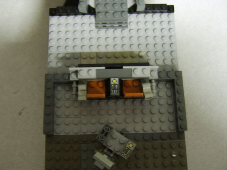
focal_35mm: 31
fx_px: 203
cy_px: 85
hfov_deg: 58.4
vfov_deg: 45.4
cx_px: 114
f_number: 2.7
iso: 71
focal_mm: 8.13
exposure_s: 1/2
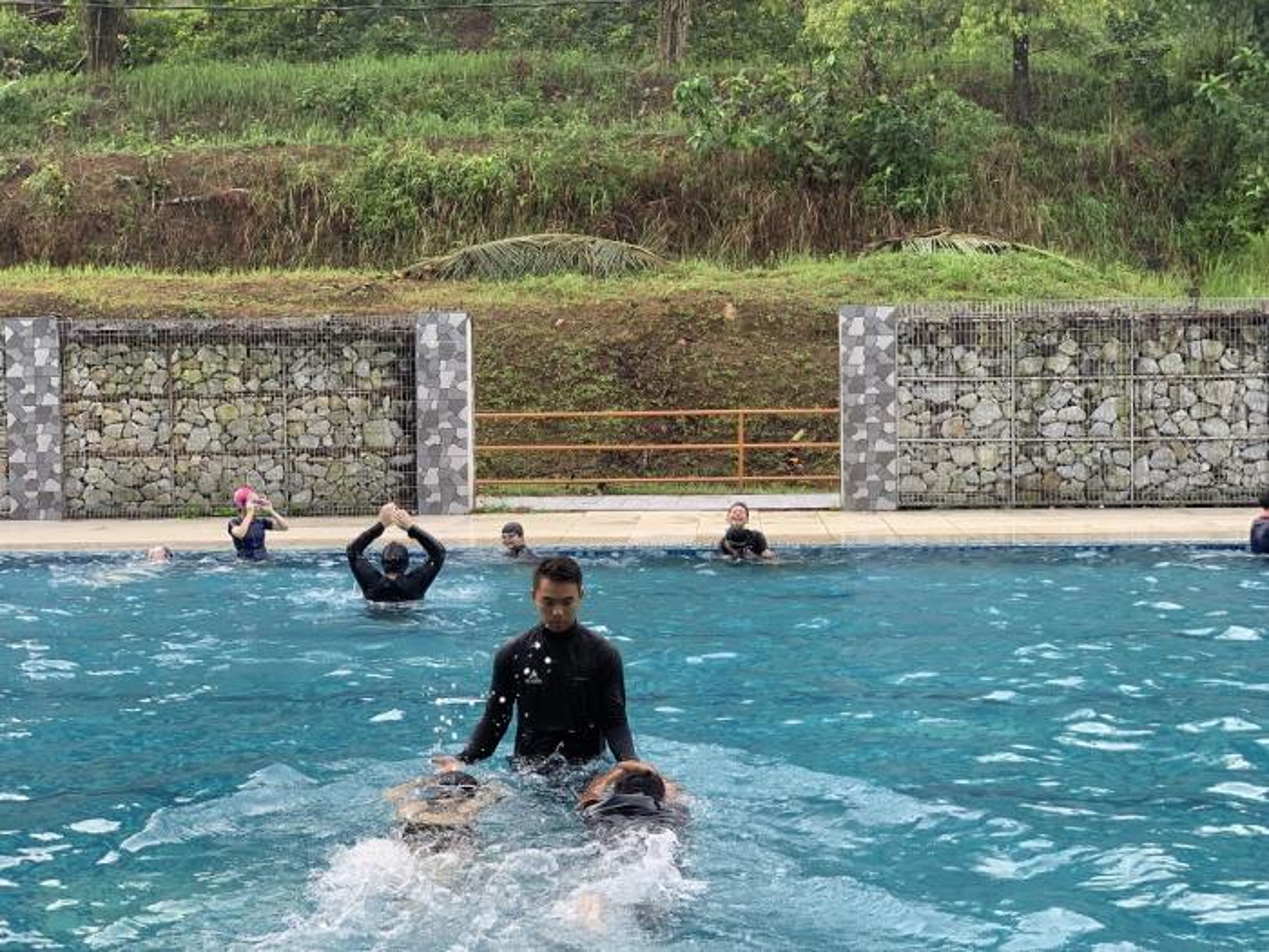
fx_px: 1906
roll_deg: +1.2
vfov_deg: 28.0
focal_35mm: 52
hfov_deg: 36.8
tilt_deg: -0.4
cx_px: 634
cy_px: 476
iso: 25
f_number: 2.4
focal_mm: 6
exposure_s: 1/122
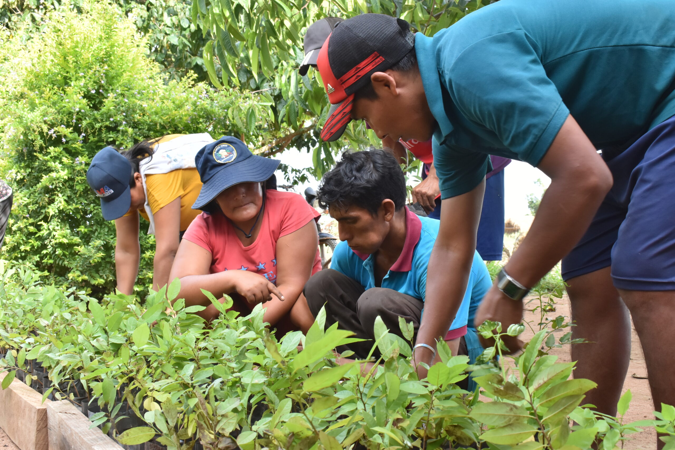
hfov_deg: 43.6
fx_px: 844
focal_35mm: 45
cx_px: 338
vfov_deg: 29.9
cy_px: 225
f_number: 10
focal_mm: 30
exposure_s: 1/100
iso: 640
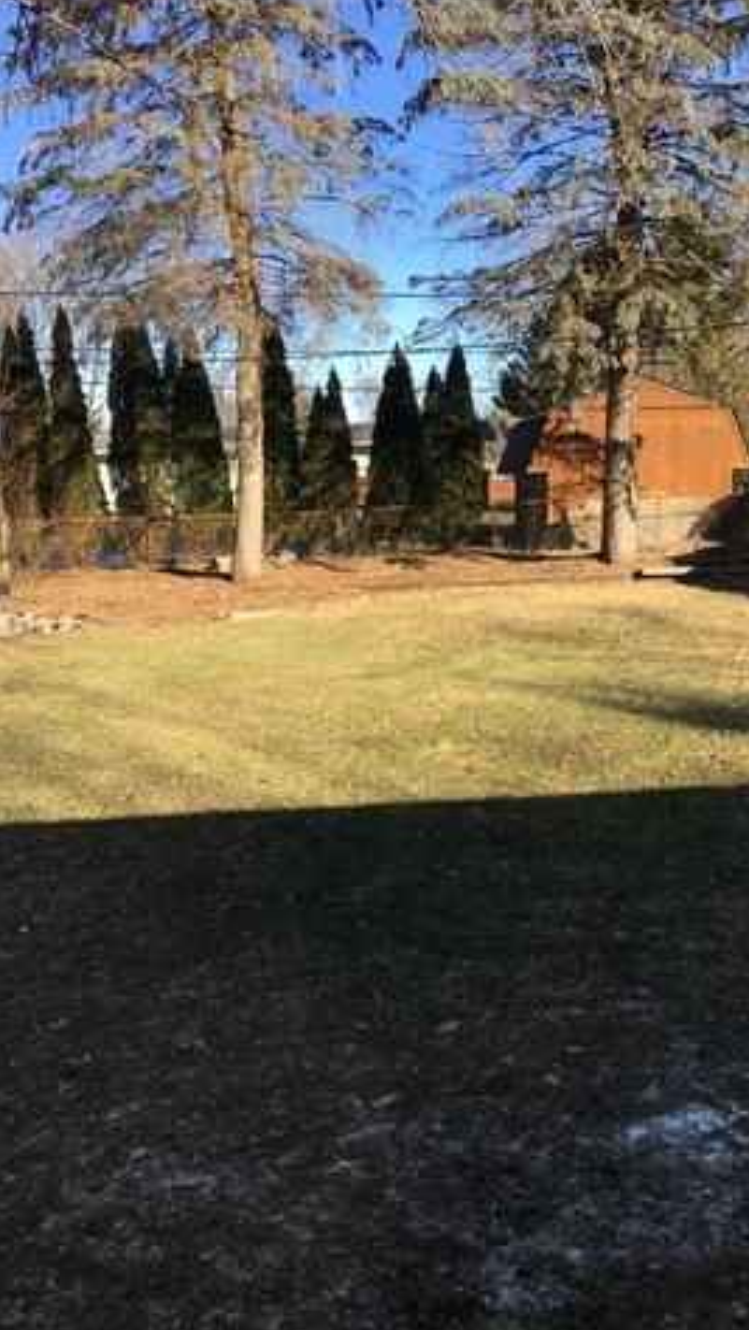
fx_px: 1129
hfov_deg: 36.7
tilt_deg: -7.5
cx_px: 407
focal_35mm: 32
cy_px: 662
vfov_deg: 61.0
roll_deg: +0.1
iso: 25
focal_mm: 4.15
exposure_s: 1/496
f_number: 2.2
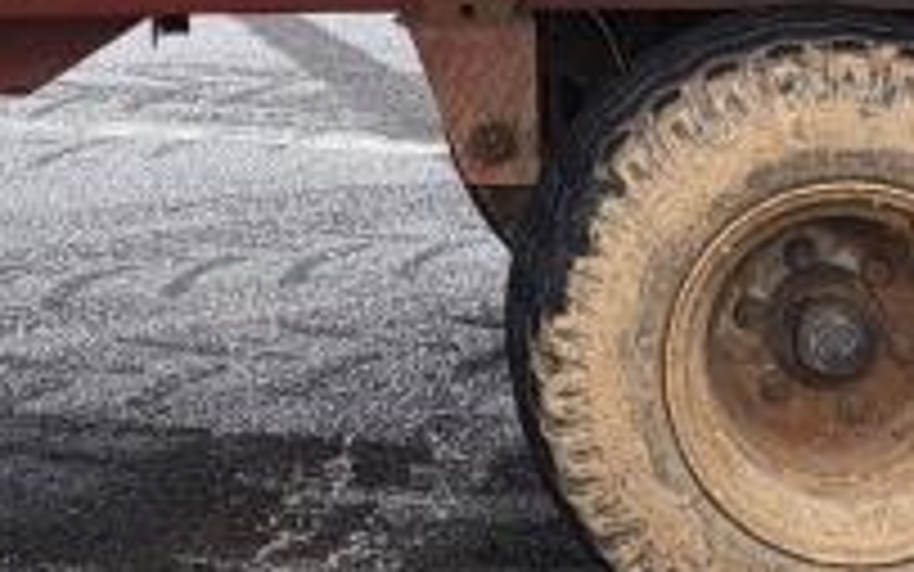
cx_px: 207
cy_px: -680
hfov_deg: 15.0
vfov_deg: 8.8
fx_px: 3463
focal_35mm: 139
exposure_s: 1/162
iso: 40
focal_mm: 5.4
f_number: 1.8
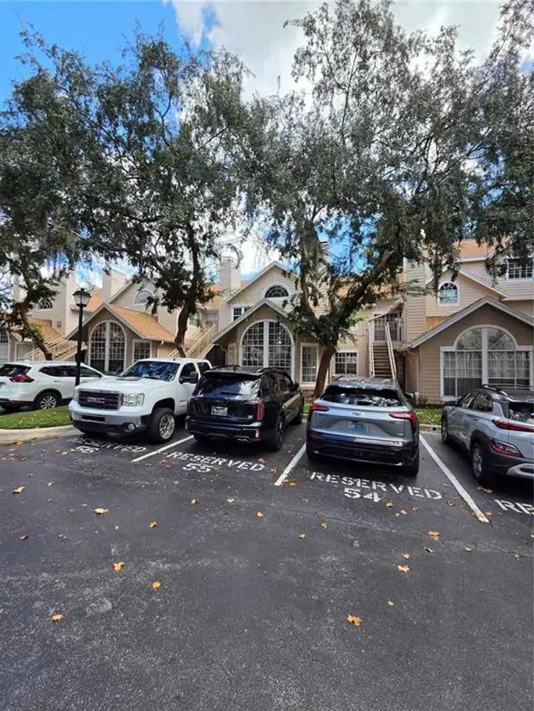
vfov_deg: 106.2
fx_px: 267
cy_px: 356
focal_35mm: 13
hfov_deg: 89.9
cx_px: 267
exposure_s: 1/1672
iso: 100
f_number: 2.2
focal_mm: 2.2
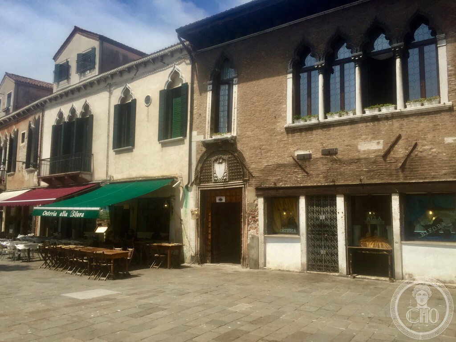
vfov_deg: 48.2
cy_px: 171
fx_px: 382
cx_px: 228
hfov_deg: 61.7
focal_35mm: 29
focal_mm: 4.15
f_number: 2.2
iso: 32
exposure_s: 1/2475
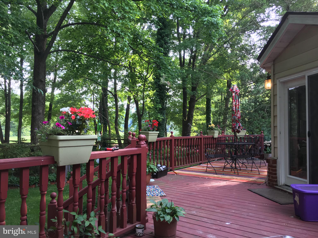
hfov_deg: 61.7
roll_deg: -0.1
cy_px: 119
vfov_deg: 48.2
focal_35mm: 29
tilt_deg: +1.1
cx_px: 159
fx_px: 266
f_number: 2.2
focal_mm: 4.15
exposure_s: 1/120
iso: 40
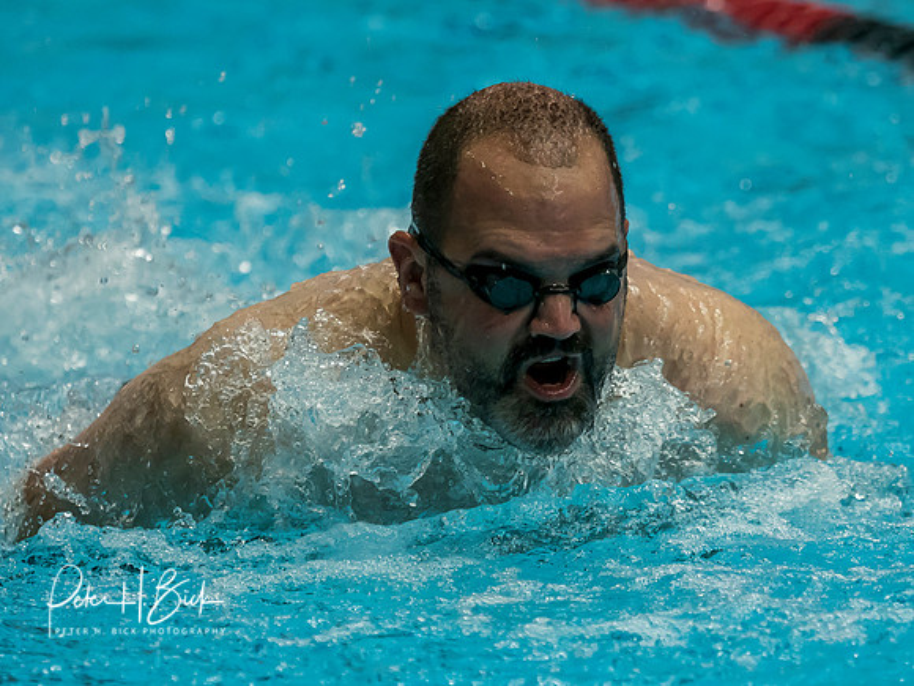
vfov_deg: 3.8
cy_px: 348
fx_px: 10391
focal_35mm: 394
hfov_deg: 5.0
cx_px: 576
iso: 1600
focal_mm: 125
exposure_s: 1/1000
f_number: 2.8
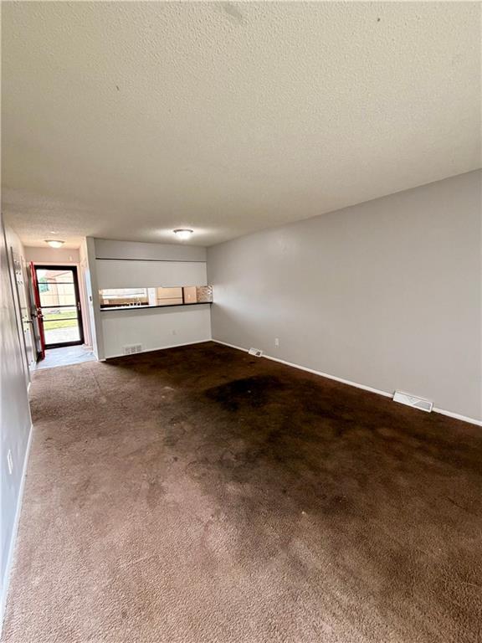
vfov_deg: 102.1
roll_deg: +0.1
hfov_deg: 85.7
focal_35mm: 14
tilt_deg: -7.1
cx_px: 241
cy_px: 322
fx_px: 260
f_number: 2.2
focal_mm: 2.22
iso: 320
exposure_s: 1/84
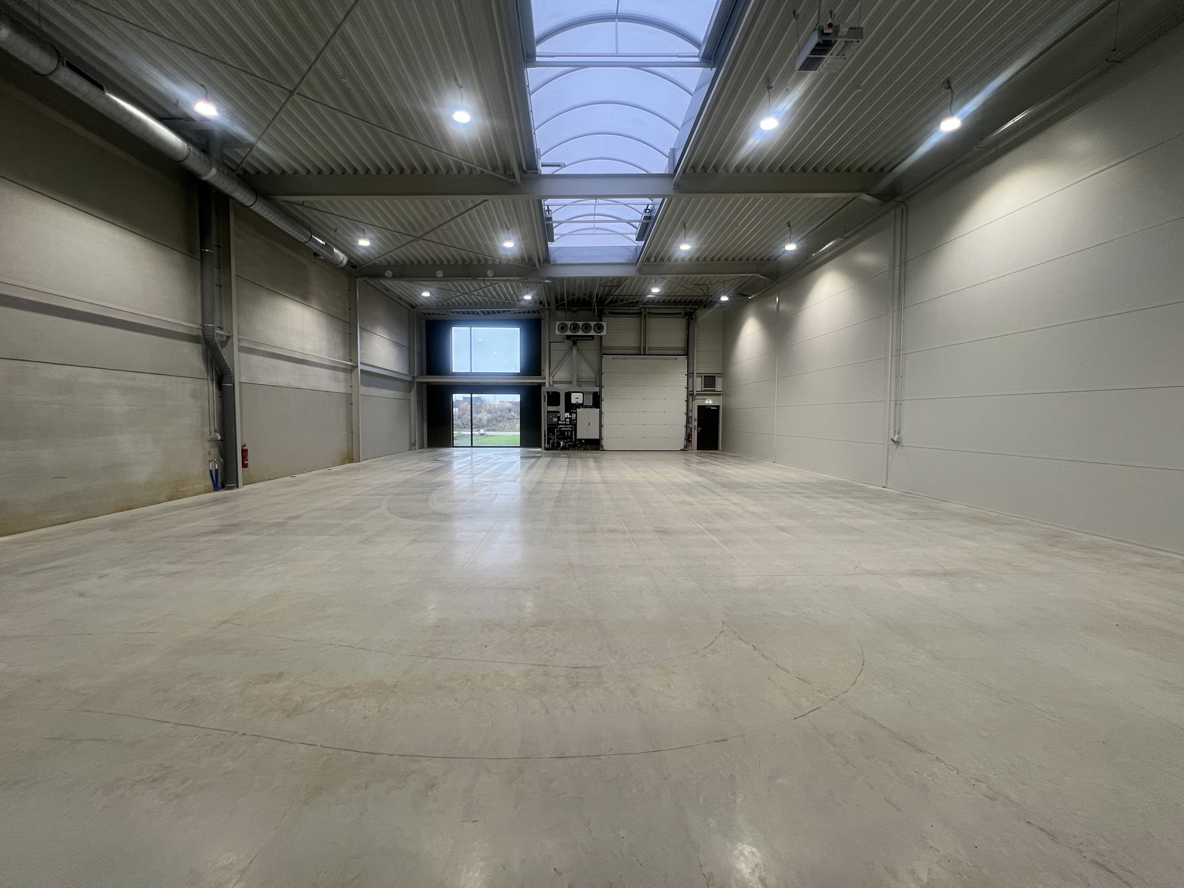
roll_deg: +0.2
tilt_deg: -3.4
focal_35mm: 13
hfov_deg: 106.2
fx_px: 445
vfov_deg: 89.9
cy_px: 444
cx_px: 592
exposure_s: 1/100
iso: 80
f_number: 1.8
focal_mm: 1.57
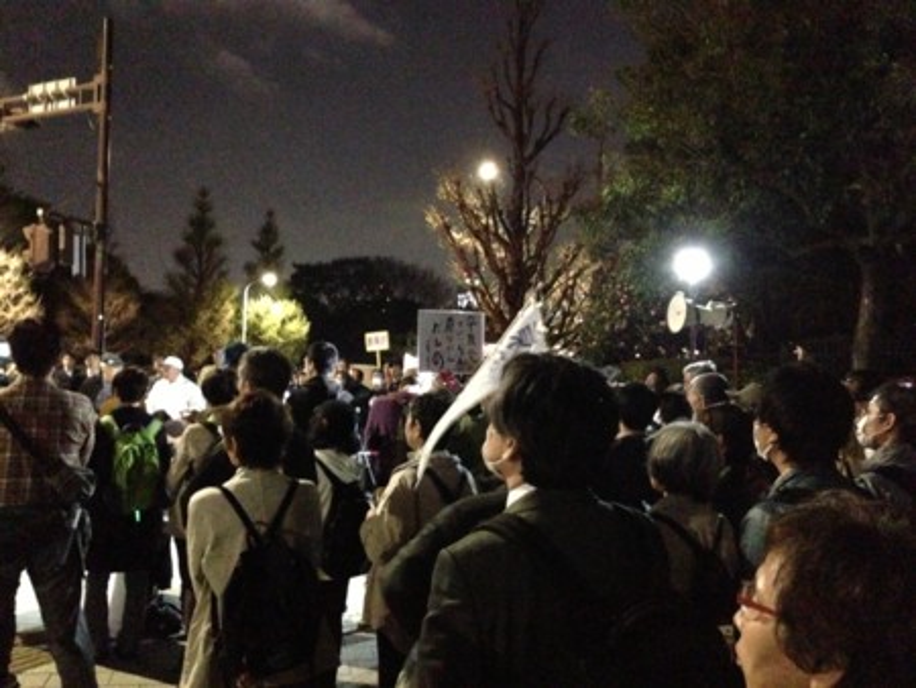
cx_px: 458
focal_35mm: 33
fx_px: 874
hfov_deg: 55.3
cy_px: 344
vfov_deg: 43.0
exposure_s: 1/15
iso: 2500
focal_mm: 4.13
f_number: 2.4
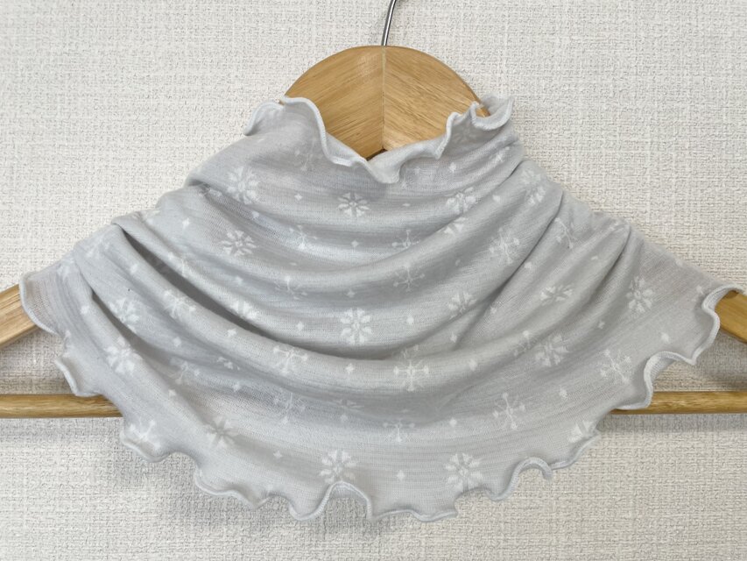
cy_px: 280
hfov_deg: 67.3
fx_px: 561
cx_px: 374
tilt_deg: +1.9
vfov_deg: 53.1
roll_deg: -0.6
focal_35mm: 26
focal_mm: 4.2
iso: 50
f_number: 1.6
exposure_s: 1/121
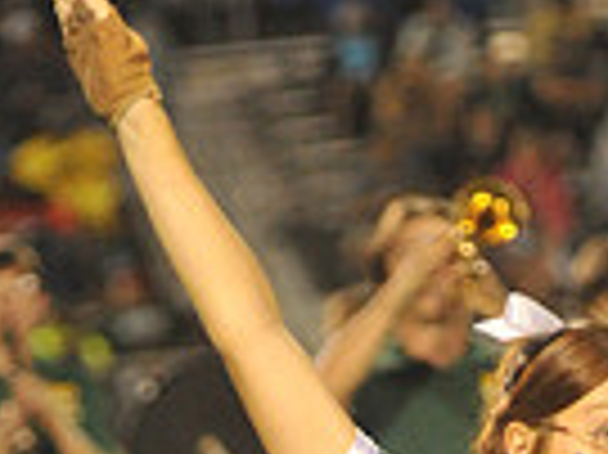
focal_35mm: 642
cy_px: 1227
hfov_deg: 3.1
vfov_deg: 2.3
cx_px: 540
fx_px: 11266
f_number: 4
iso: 6400
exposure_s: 1/250
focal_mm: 155
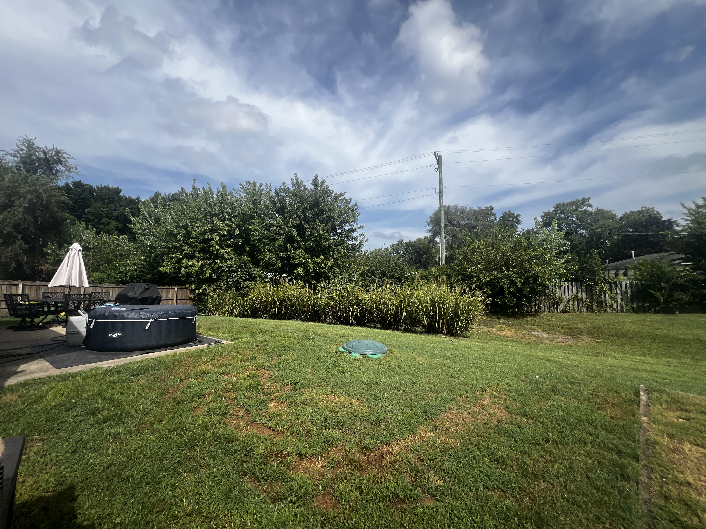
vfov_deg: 89.9
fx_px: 265
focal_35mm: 13
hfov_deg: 106.2
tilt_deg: +3.3
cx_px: 353
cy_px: 264
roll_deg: +0.0
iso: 32
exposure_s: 1/1597
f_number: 1.8
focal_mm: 1.57
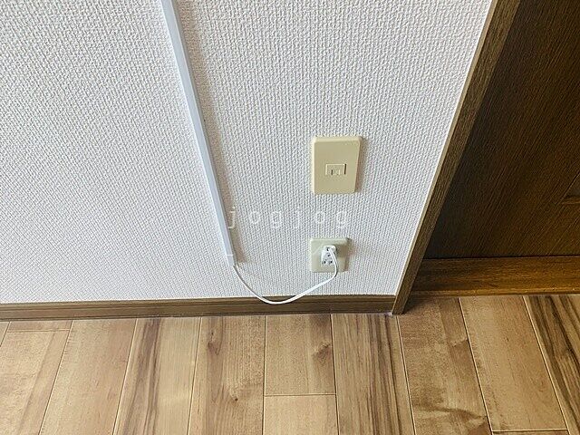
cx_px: 290
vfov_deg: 53.1
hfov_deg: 67.3
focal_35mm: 26
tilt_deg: -52.9
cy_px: 218
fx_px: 436
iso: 40
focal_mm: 4.25
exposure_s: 1/100
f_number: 1.8
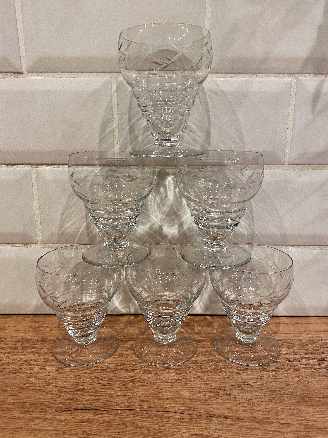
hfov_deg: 53.1
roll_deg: -0.3
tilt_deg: -14.8
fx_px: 328
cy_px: 219
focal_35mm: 26
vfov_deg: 67.3
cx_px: 164
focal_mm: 4.25
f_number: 1.8
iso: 64
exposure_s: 1/50
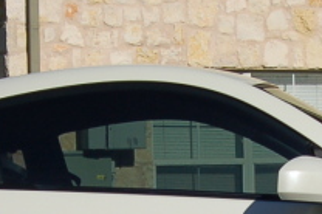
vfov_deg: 7.6
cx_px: 204
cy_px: 320
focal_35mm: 177
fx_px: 1581
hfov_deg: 11.6
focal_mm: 24
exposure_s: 1/500
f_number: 11
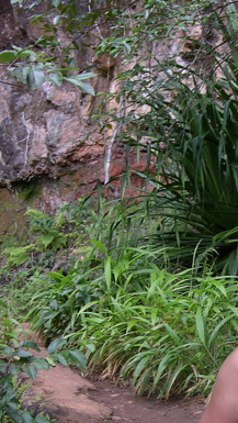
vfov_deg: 24.5
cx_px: 236
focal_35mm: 86
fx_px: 963
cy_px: 299
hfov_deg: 13.9
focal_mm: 8
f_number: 2.8
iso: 100
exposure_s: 1/30
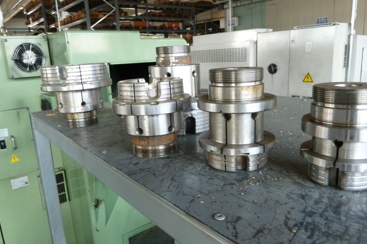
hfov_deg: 67.4
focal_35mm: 27
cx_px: 181
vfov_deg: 47.9
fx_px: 275
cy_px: 126
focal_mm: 4.1
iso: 400
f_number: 3.3
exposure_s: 1/25
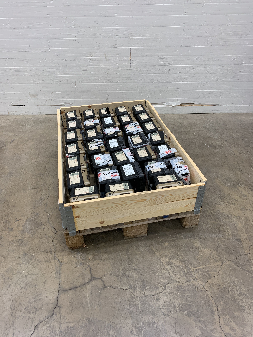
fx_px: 253
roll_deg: +2.3
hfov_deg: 53.1
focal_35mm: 26
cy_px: 168
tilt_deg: -34.8
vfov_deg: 67.3
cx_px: 126
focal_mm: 4.25
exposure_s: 1/74
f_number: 1.8
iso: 100
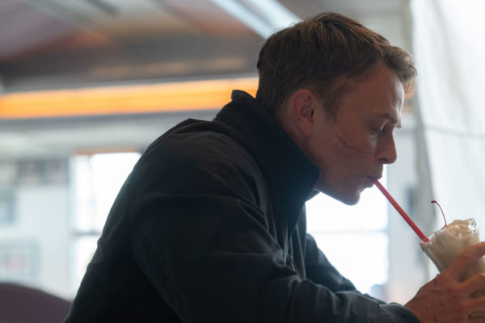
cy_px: 162
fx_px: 1266
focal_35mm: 94
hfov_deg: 21.7
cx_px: 242
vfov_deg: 14.6
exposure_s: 1/125
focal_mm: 94
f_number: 4
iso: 800
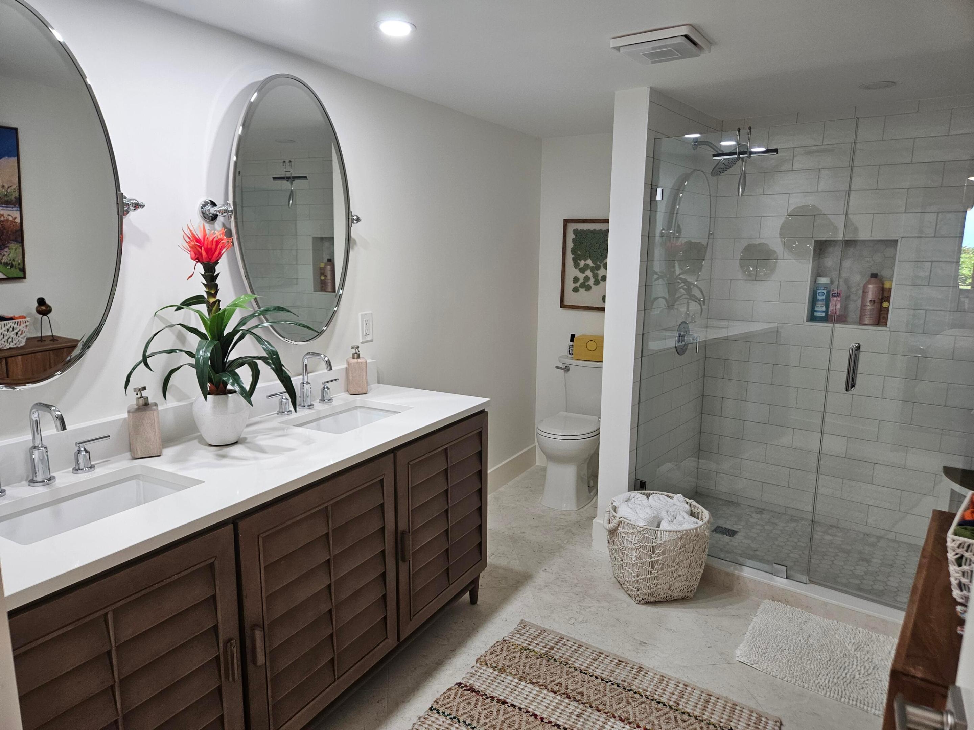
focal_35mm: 23
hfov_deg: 73.9
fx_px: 647
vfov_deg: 58.9
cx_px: 487
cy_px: 365
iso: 200
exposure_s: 1/120
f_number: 1.8
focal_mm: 5.4
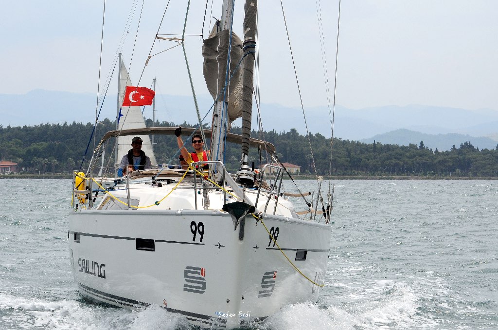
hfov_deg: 16.1
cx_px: 249
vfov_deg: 10.7
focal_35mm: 128
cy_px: 165
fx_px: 1761
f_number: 11
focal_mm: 85
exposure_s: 1/500
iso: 250
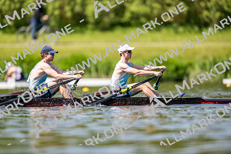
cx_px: 116
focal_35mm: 600
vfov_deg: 2.3
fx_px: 3853
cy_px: 77
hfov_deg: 3.4
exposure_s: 1/2500
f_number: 4
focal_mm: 600
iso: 320
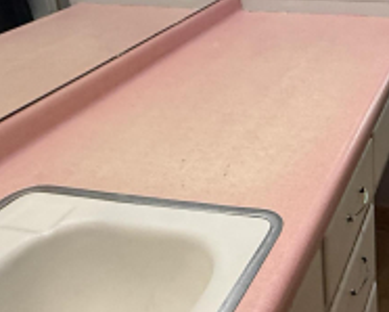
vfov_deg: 28.9
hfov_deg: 33.8
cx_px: 411
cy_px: 0
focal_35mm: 49
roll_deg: -0.2
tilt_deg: -15.7
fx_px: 564
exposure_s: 1/120
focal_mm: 2.22
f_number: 2.2
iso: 500
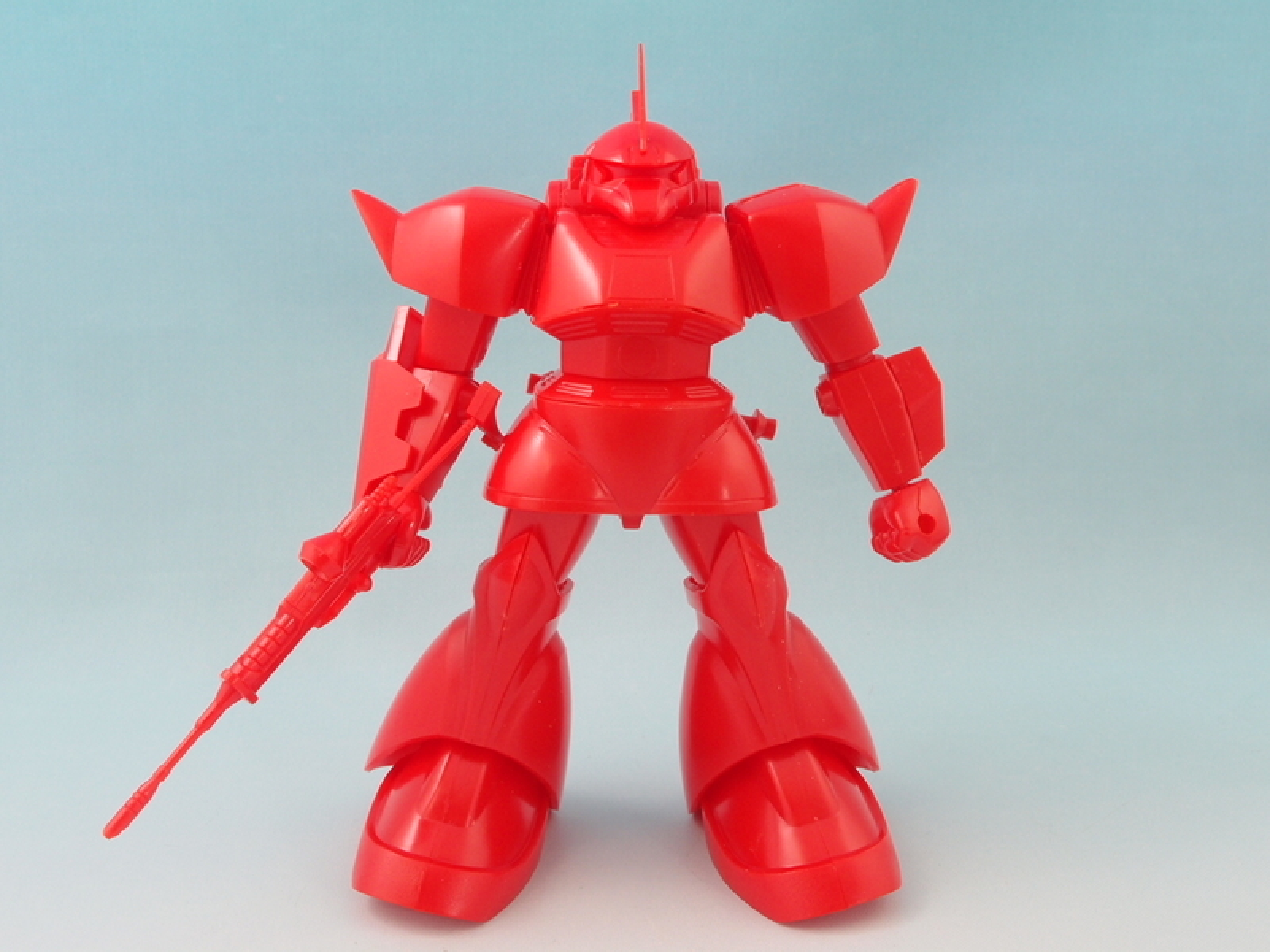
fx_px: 1504
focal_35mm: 41
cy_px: 476
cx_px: 635
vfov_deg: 35.1
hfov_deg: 45.8
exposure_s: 1/1.3
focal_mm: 8.99
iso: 100
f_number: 8
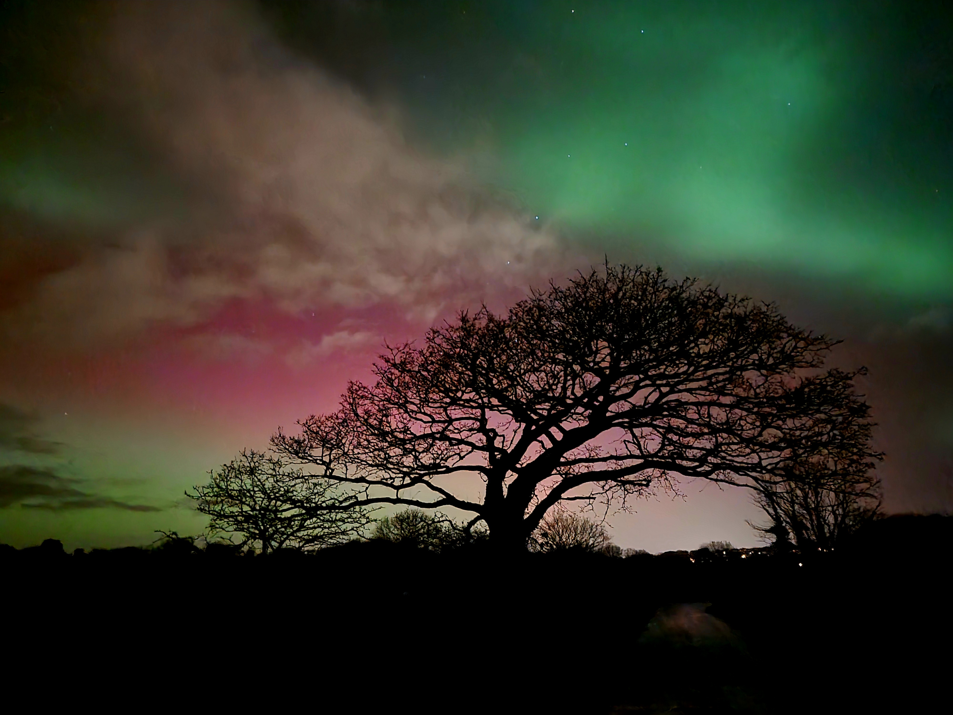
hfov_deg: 71.6
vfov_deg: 56.8
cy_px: 358
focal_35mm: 24
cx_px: 476
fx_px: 661
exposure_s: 1/10
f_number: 1.8
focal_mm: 6.7
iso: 3200
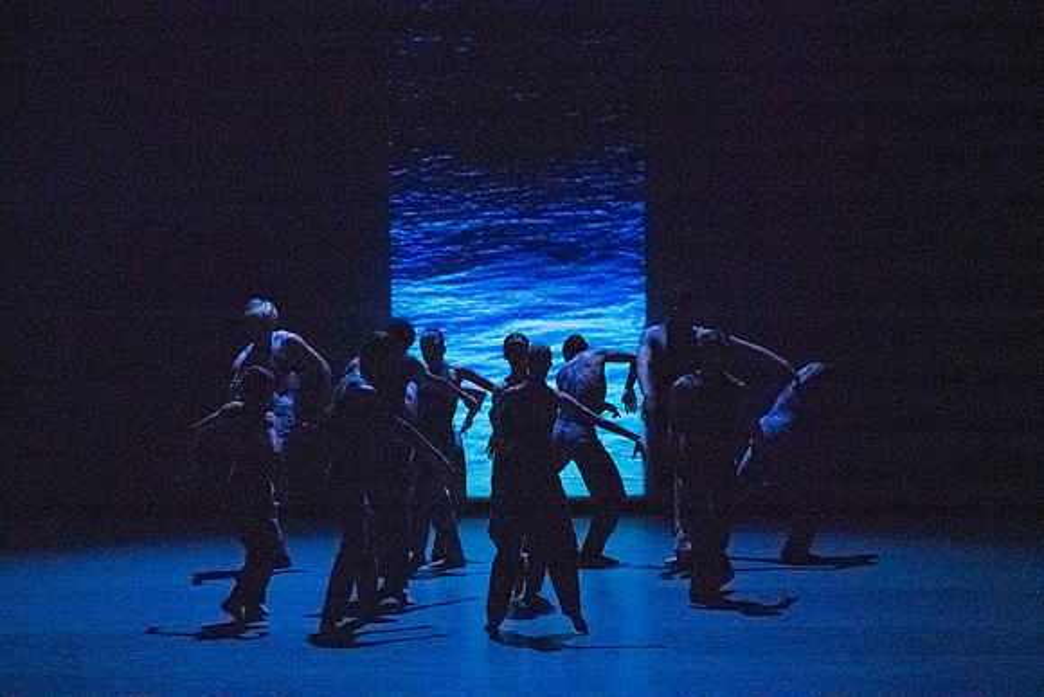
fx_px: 7512
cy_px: 348
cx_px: 522
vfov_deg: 5.3
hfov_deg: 7.9
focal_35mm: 259
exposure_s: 1/400
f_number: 5.6
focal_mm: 259
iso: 25600
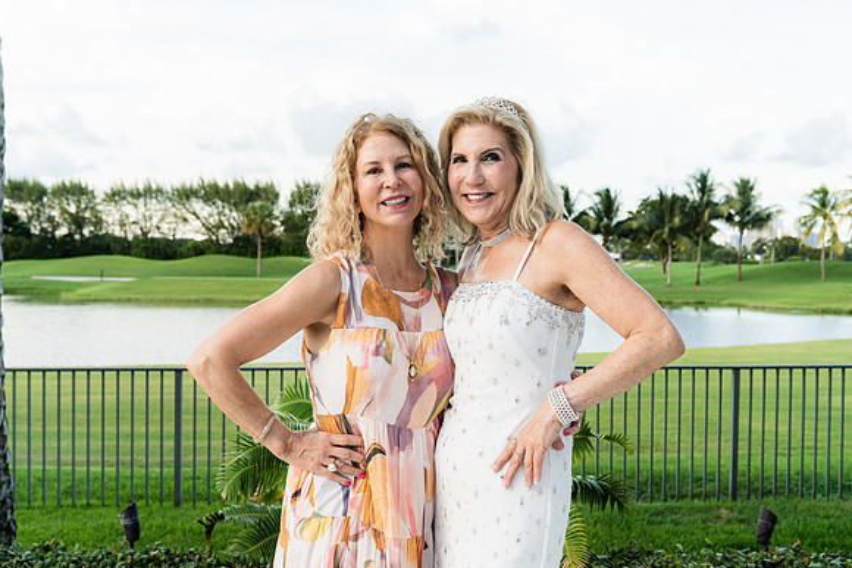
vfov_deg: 35.1
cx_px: 426
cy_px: 284
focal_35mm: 38
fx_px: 900
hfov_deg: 50.7
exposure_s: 1/250
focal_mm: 38
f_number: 5.6
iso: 640
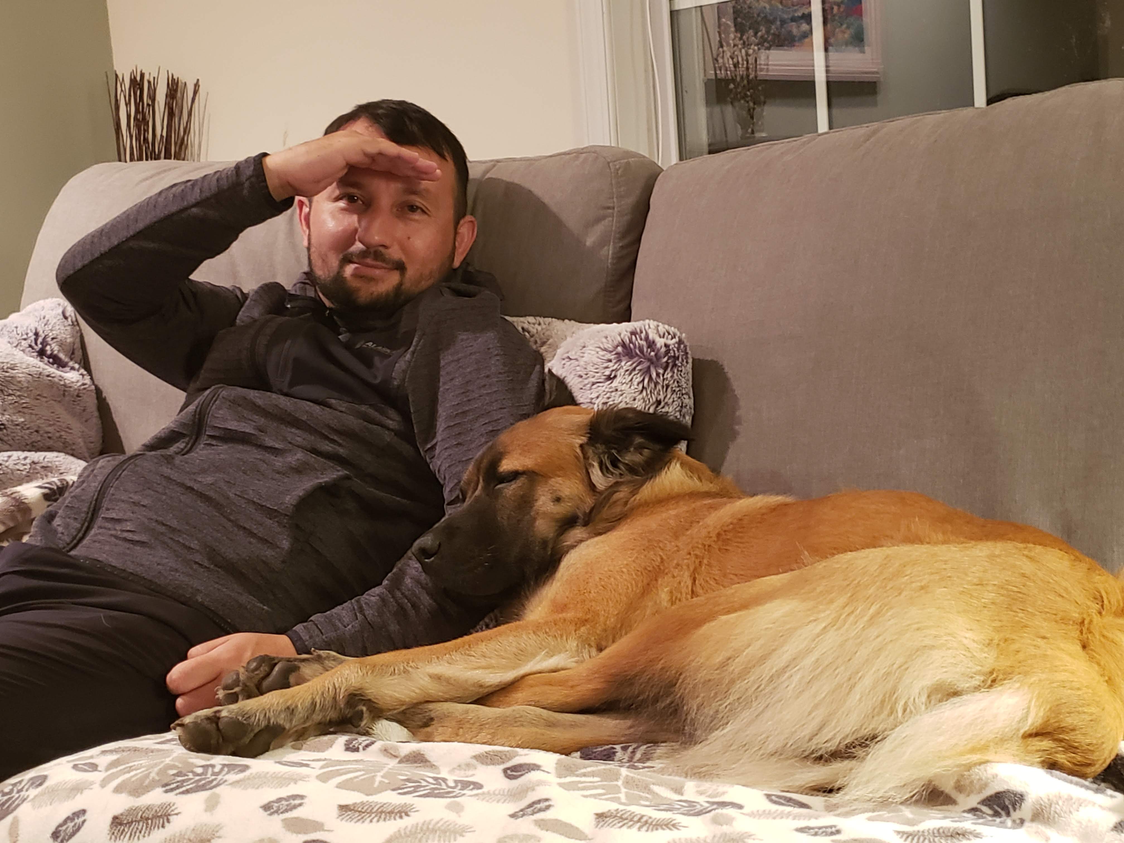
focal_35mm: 26
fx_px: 844
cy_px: 422
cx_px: 562
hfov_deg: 67.3
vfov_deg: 53.1
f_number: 1.5
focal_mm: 4.3
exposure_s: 1/11
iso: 250
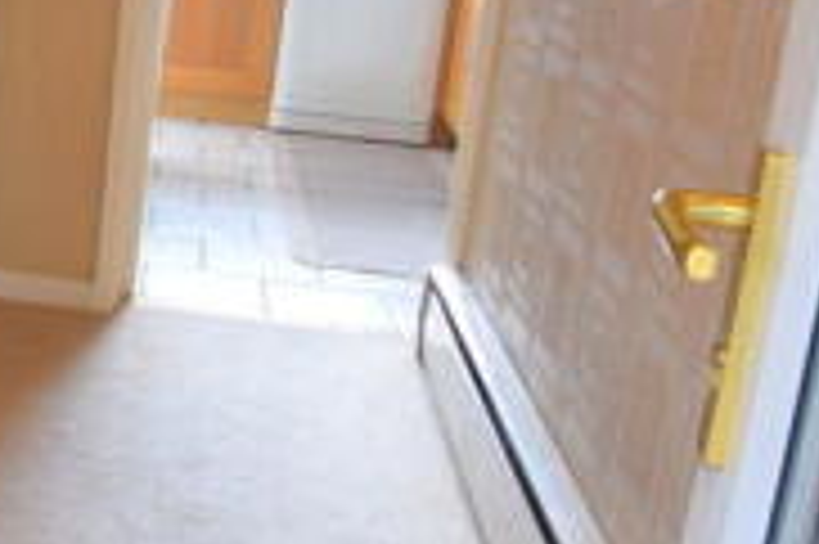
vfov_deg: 24.3
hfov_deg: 29.5
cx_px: -250
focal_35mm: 54
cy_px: 56
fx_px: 1227
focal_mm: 10
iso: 640
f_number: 4
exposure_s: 1/60
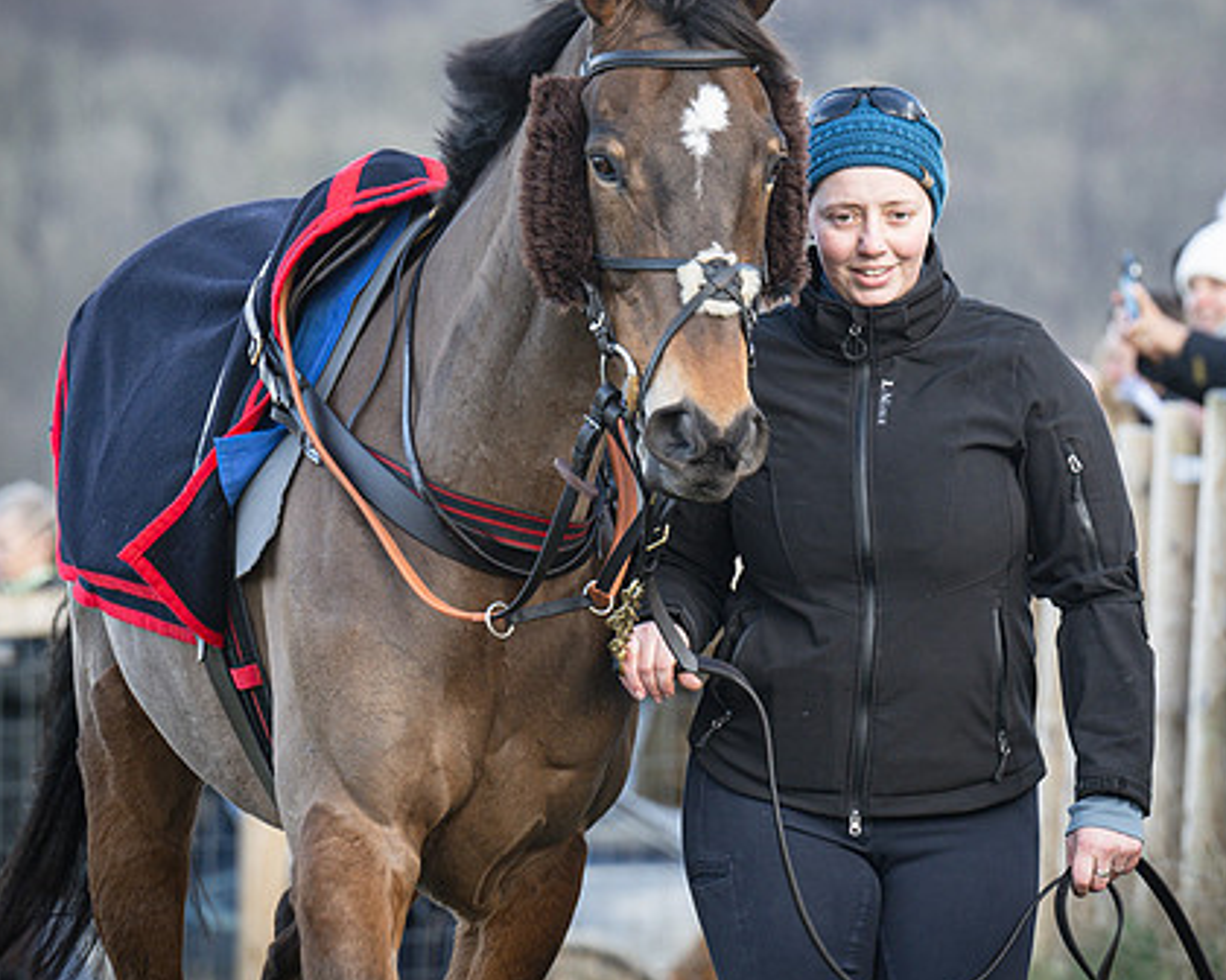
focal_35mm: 561
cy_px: 268
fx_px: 20356
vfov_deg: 2.8
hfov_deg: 3.4
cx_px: 1083
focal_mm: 200
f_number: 5
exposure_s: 1/160
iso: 200
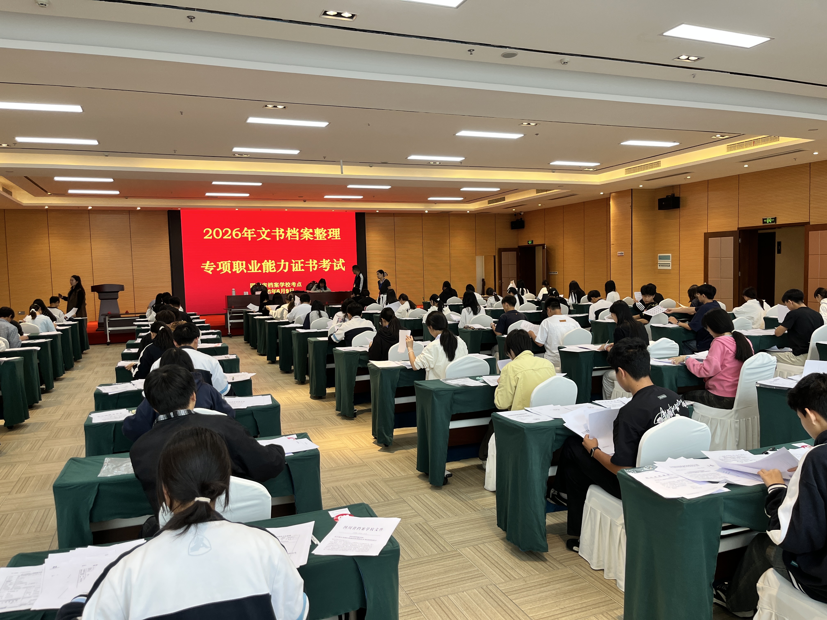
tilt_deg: -4.3
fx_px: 621
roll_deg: +1.6
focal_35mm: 26
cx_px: 414
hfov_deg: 67.3
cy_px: 310
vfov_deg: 53.1
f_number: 1.6
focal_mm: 5.1
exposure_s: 1/120
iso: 80
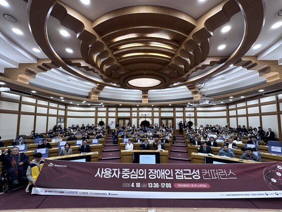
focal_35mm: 15
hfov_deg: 98.2
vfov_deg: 81.7
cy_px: 112
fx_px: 122
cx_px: 143
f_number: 2.2
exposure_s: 1/120
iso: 125
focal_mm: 2.22
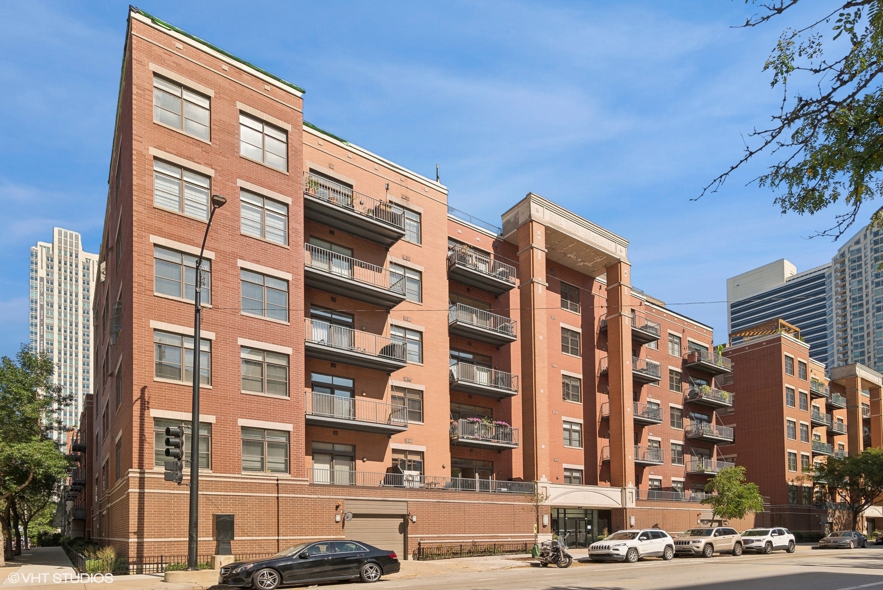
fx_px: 417
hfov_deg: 93.3
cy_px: 295
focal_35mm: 17
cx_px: 442
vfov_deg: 70.5
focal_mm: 17
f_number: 8
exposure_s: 1/800
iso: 200
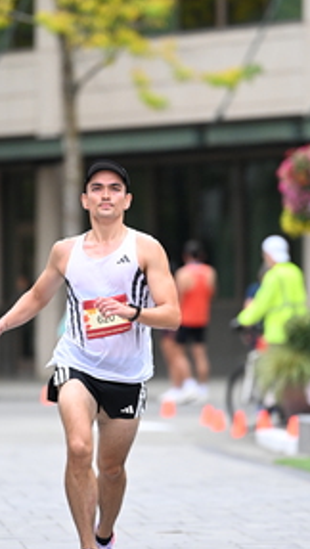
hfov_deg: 3.0
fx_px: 5844
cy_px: 262
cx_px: 125
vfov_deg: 5.4
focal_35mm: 401
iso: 1600
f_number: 2.8
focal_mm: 200
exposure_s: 1/800
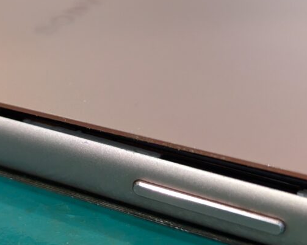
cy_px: 121
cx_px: 47
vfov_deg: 18.3
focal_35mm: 84
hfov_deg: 22.3
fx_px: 763
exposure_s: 1/99.9
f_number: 1.85
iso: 241
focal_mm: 6.81
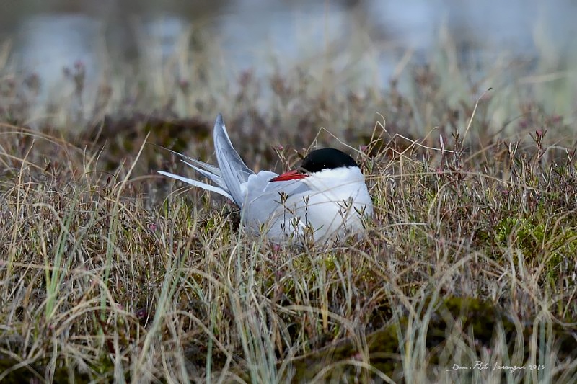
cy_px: 192
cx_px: 288
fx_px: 8012
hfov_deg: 4.1
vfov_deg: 2.7
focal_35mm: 500
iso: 320
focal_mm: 500
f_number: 5
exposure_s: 1/2500
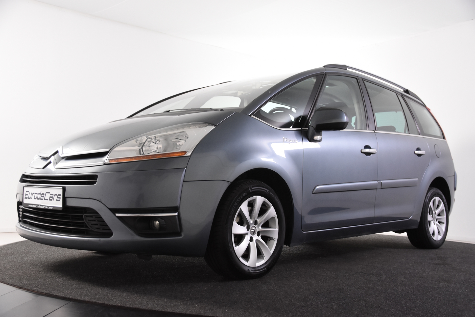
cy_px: 158
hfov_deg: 49.6
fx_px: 515
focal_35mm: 39
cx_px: 238
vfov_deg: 34.2
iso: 1600
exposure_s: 1/80
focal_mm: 26
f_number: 4.5
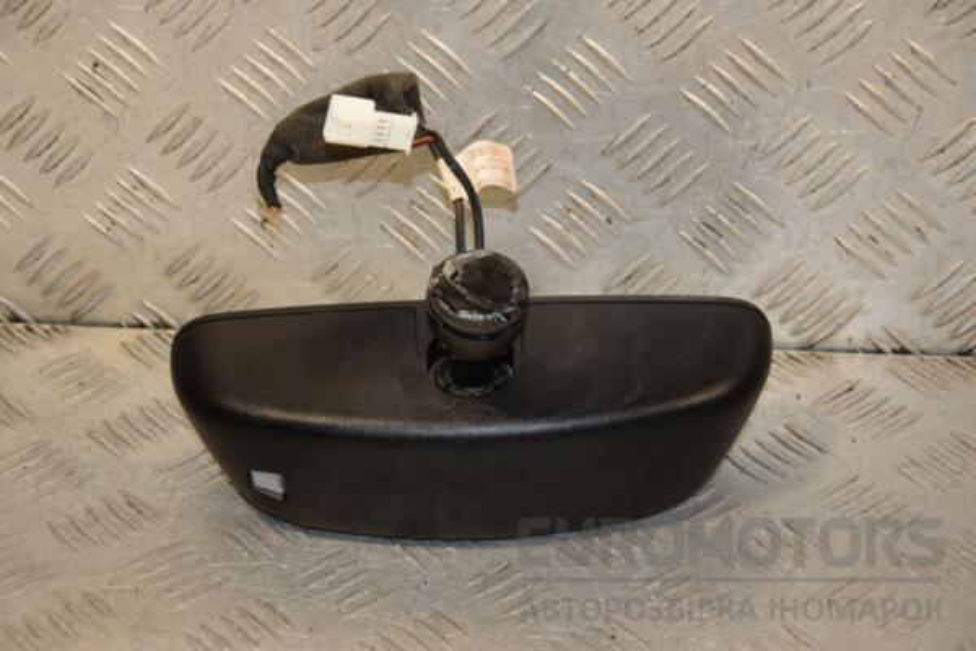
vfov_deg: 13.0
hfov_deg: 19.5
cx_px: 488
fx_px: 2846
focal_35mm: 105
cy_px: 326
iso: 800
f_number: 6.3
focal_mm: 70
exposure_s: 1/200
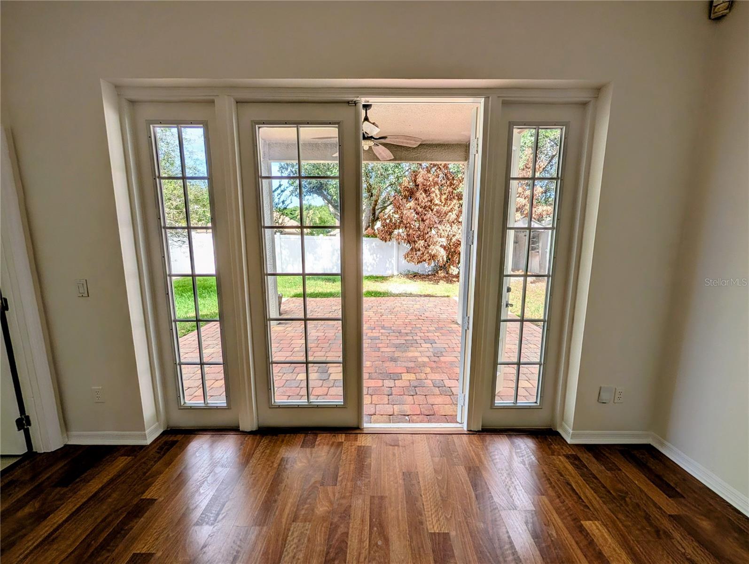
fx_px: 260
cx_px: 374
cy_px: 282
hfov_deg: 110.5
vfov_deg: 94.6
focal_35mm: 12
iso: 118
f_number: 1.7
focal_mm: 2.02
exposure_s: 1/1393
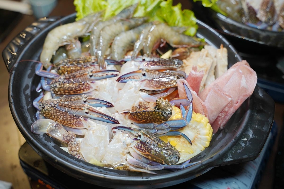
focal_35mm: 41
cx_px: 142
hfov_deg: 47.4
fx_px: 323
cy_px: 94
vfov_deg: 32.6
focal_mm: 41
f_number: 4
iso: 250
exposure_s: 1/60
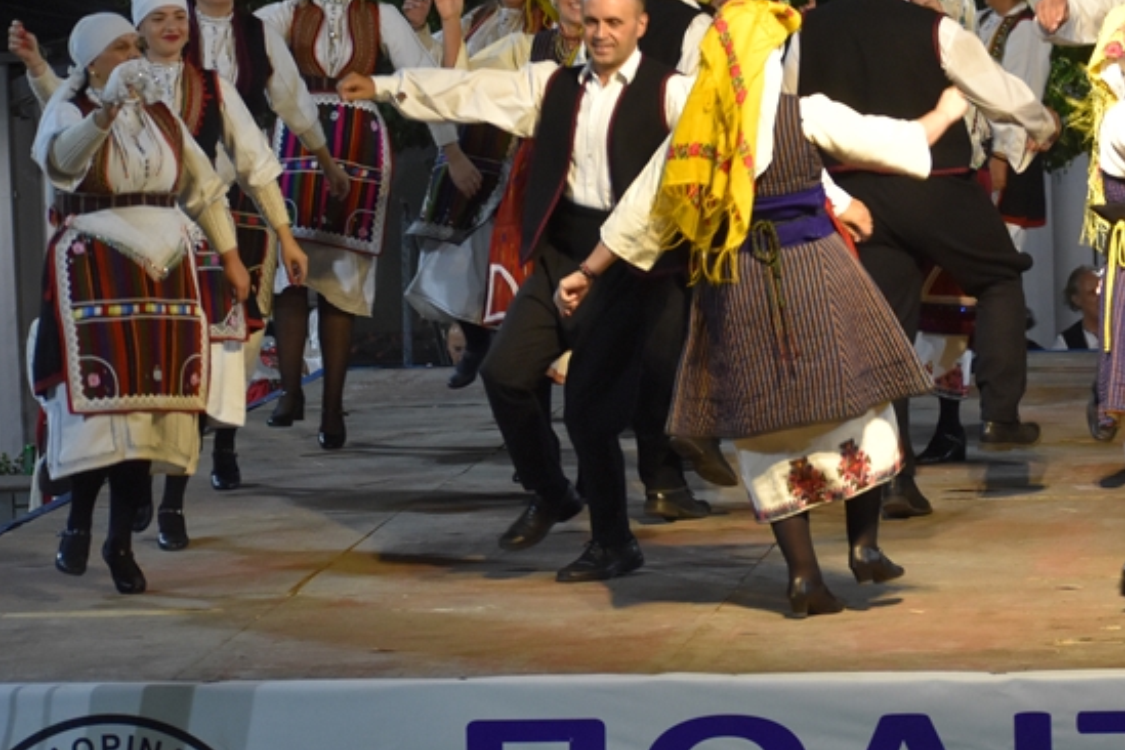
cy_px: 356
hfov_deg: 10.5
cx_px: 883
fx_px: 6125
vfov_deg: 7.0
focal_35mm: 196
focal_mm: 70
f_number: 4.5
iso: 1400
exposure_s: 1/125
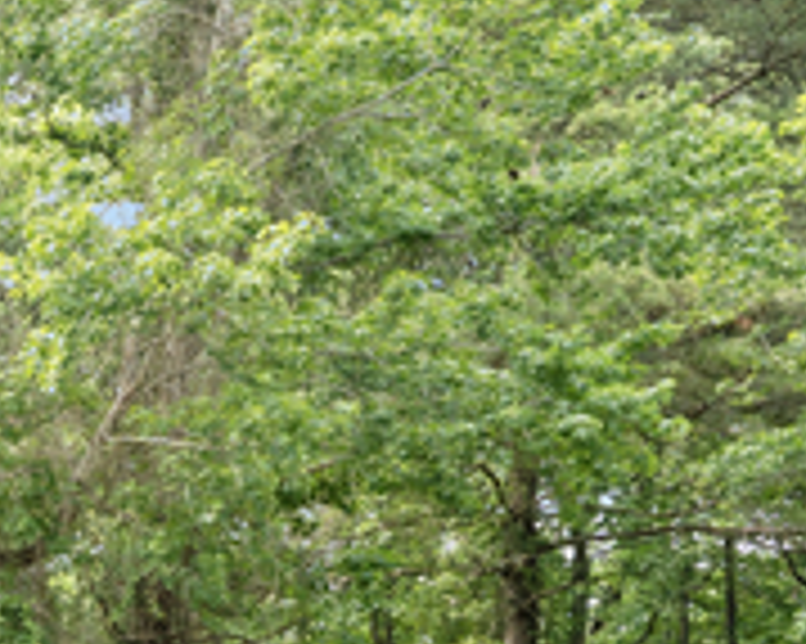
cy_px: 998
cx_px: -1040
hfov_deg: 15.1
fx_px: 2050
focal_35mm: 86
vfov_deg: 16.2
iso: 320
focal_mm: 16
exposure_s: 1/100
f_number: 8
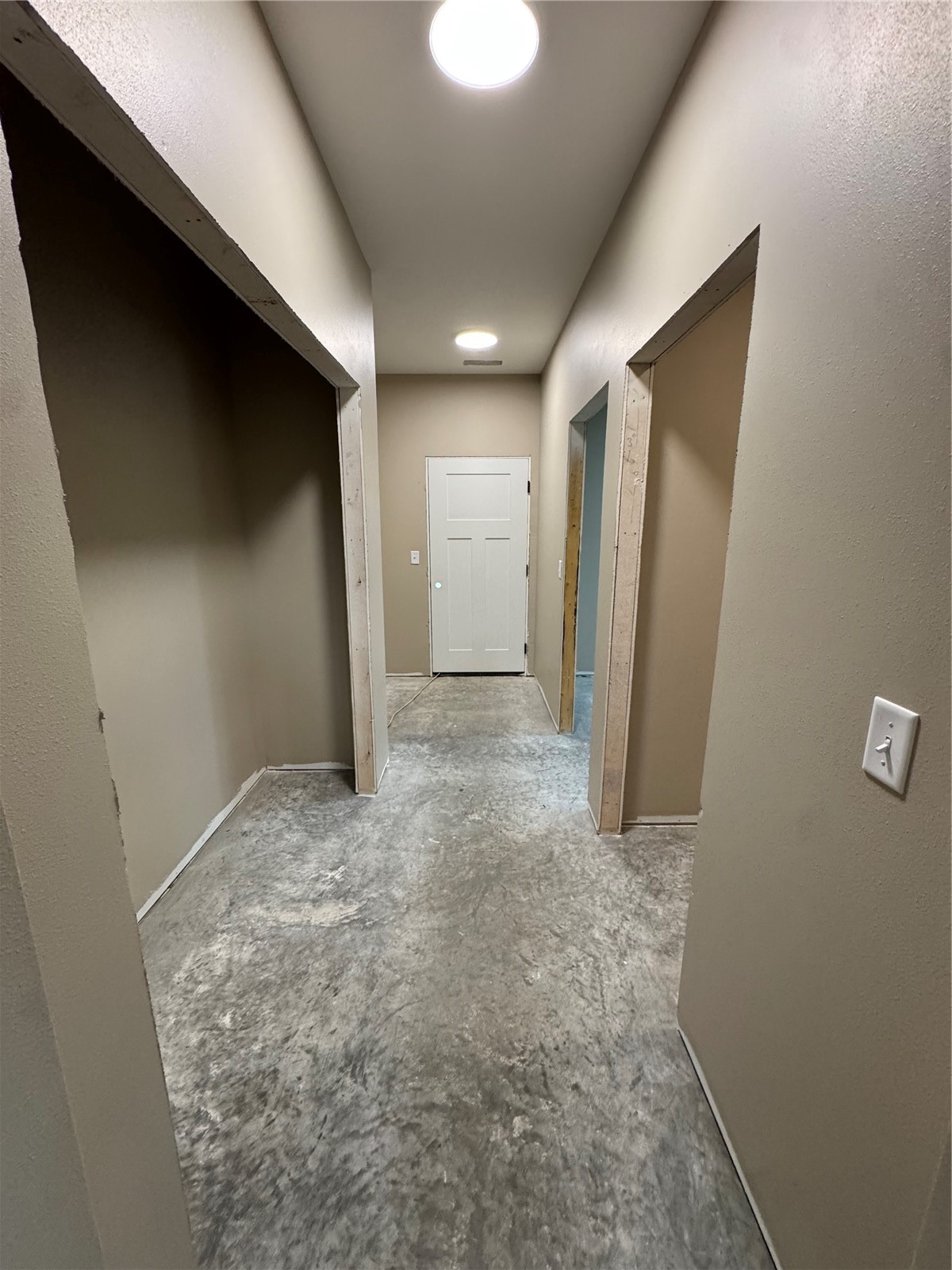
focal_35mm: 14
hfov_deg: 85.7
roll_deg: -0.6
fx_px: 513
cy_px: 635
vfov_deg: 102.1
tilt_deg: -13.1
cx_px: 476
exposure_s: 1/120
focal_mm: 2.22
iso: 320
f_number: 2.2
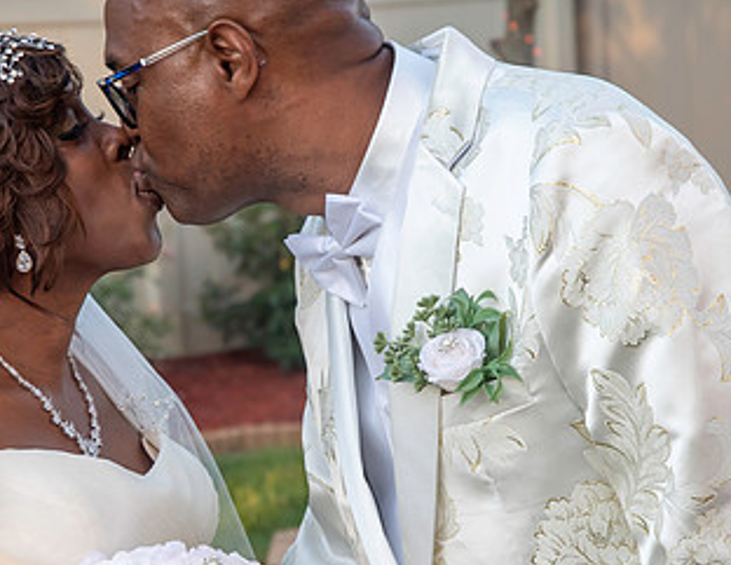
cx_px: 326
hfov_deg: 10.7
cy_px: 357
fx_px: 3885
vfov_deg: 8.3
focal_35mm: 182
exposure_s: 1/250
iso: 400
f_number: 5
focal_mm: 55
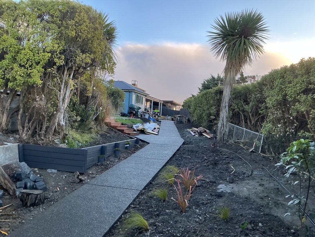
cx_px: 158
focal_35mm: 29
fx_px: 264
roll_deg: -4.5
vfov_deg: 48.2
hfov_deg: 61.7
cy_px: 118
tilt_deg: -1.3
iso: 25
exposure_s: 1/164
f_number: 1.8
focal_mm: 3
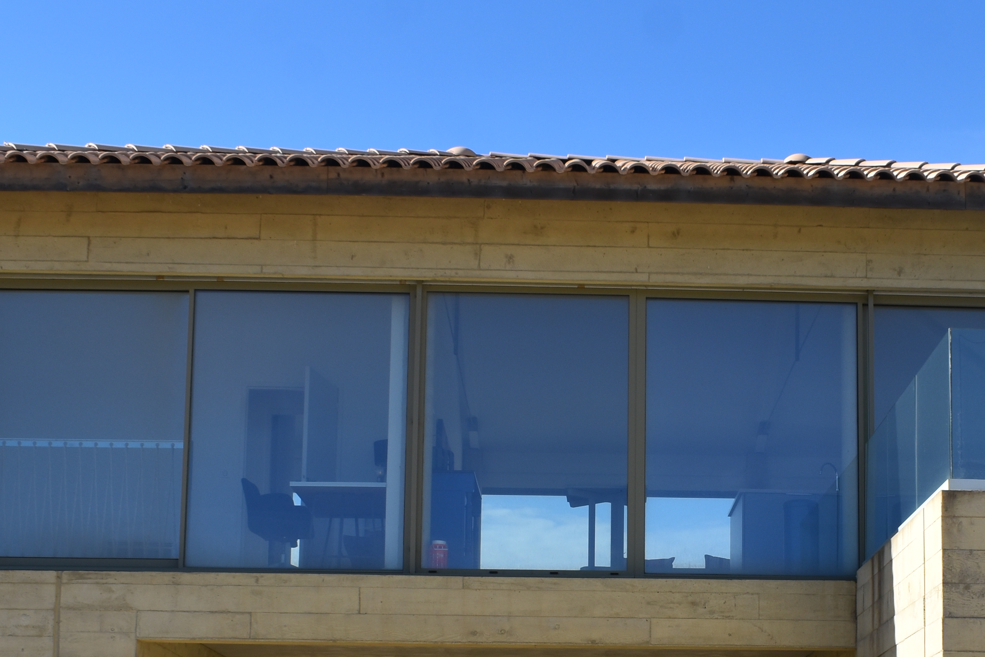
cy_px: 569
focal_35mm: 72
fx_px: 1970
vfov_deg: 18.7
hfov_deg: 27.8
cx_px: 684
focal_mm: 20
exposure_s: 1/250
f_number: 8
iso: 100
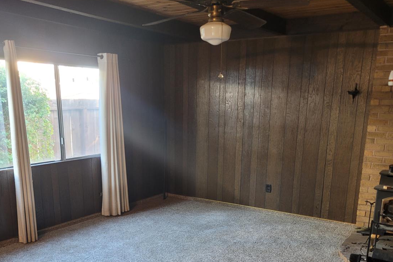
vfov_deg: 34.9
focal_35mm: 37
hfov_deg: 51.9
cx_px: 194
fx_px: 404
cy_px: 207
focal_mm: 5.4
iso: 250
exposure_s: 1/40
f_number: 1.8
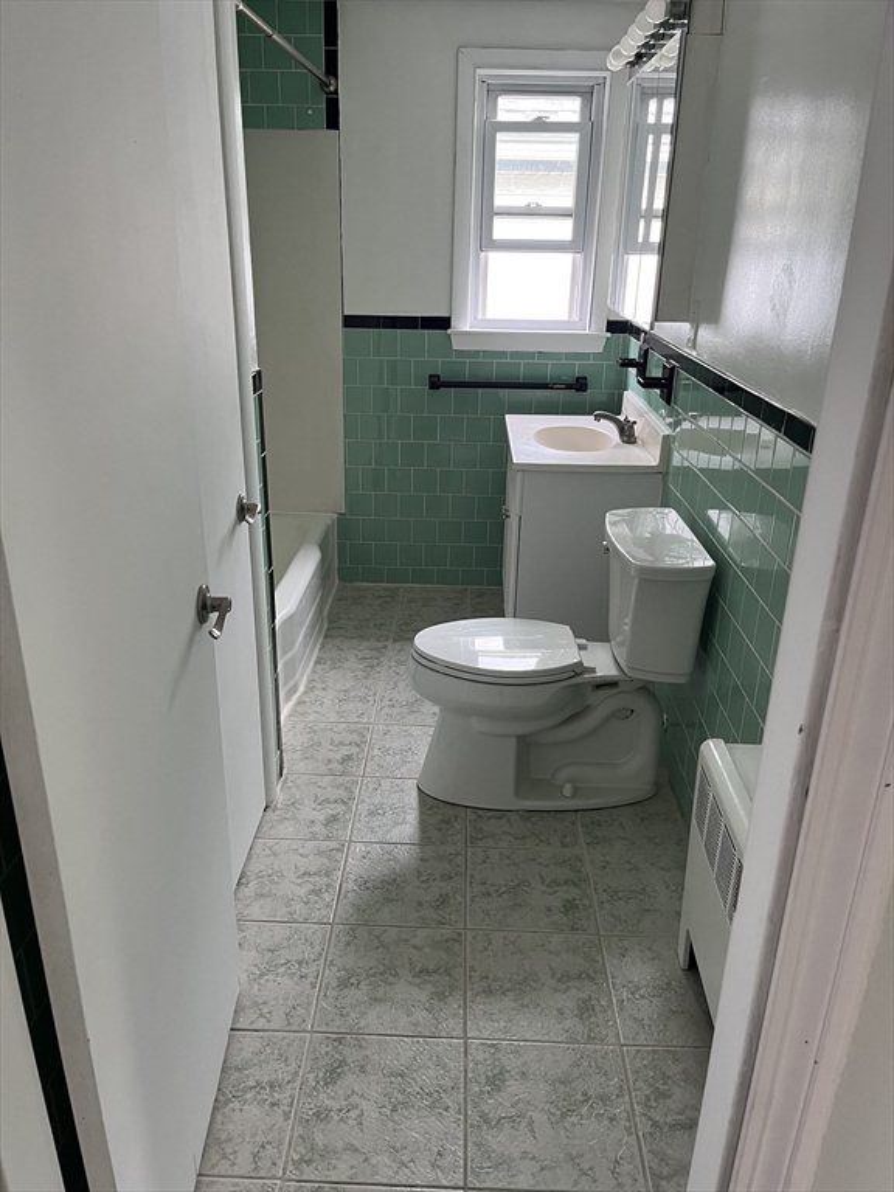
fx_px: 895
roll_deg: -1.1
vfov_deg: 67.3
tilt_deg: -20.4
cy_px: 596
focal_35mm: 26
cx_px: 447
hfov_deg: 53.1
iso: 125
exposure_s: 1/94
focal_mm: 5.1
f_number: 1.6
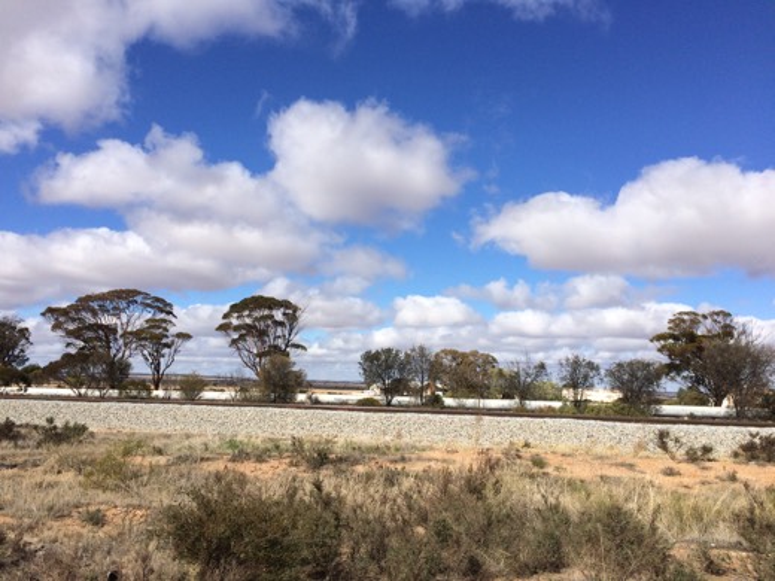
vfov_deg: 48.2
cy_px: 290
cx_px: 388
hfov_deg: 61.7
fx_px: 649
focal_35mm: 29
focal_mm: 4.15
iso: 32
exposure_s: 1/3731
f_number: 2.2
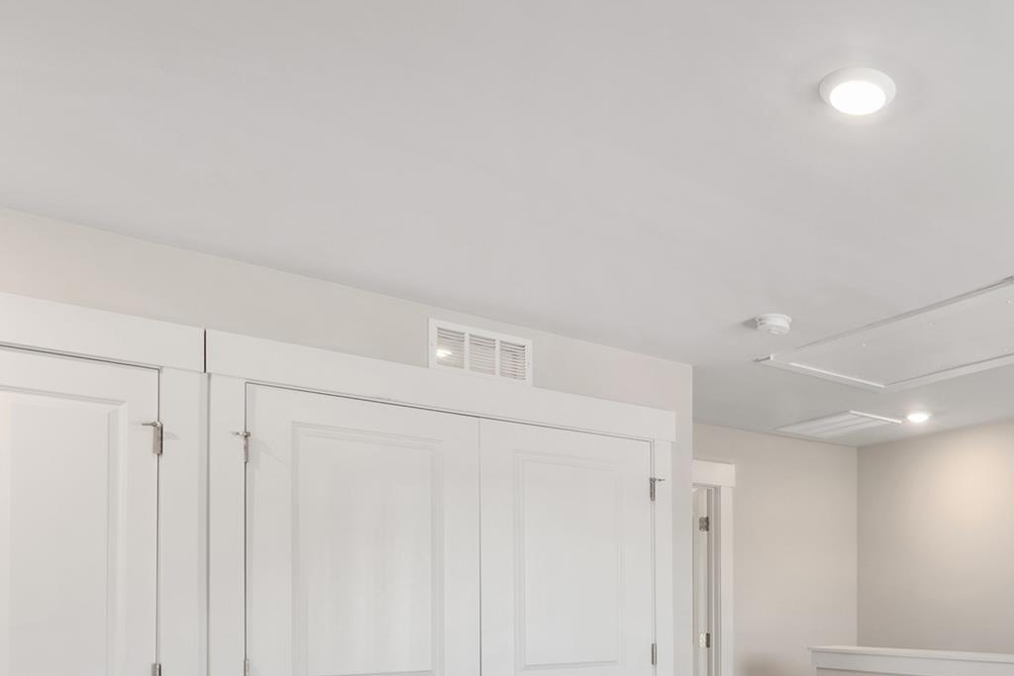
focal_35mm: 30
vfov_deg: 39.9
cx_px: 871
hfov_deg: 55.5
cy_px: 626
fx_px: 845
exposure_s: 1/5
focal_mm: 15
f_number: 11
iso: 400
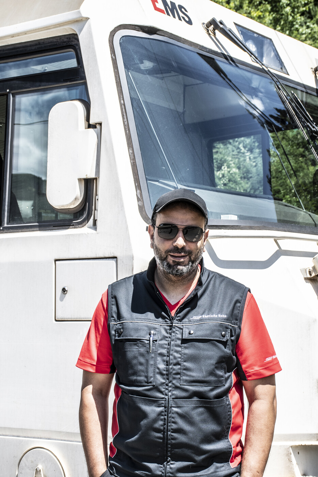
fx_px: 954
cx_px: 159
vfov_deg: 28.1
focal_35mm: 72
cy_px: 238
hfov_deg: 18.9
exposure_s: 1/250
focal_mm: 48
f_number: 8
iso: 140
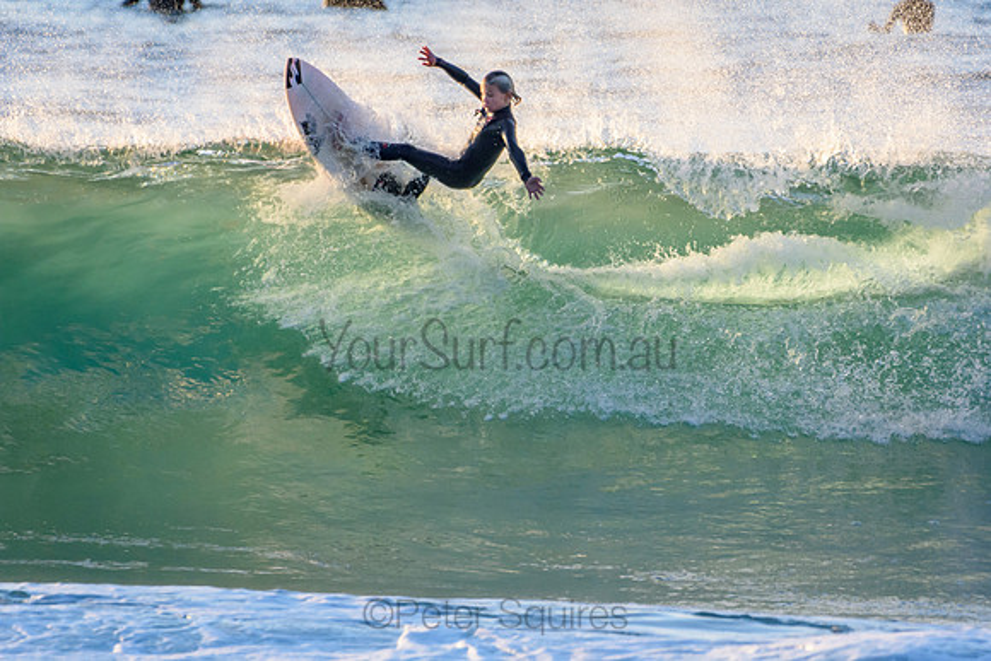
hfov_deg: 2.7
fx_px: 20650
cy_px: 330
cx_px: 496
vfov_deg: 1.8
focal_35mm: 750
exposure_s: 1/1600
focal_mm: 500
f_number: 5.6
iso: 900
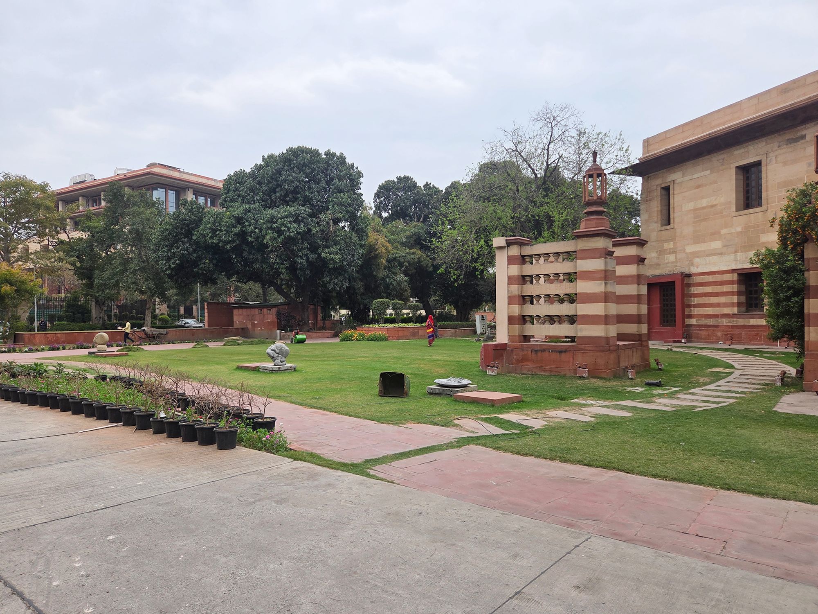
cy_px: 307
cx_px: 409
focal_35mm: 23
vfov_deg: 58.9
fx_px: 544
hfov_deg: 73.9
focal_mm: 5.4
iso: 80
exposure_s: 1/612
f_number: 1.8
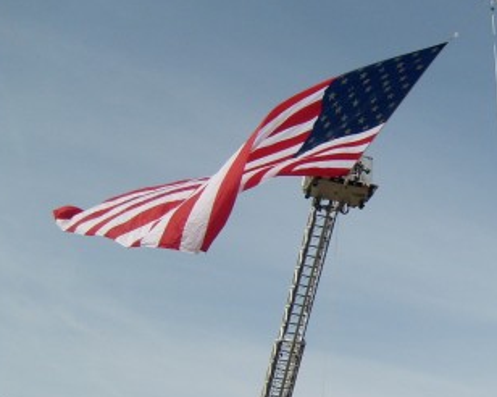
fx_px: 1044
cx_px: 500
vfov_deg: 21.3
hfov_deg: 25.4
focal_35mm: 71
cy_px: 303
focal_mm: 5.8
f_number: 7.1
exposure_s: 1/350
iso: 80
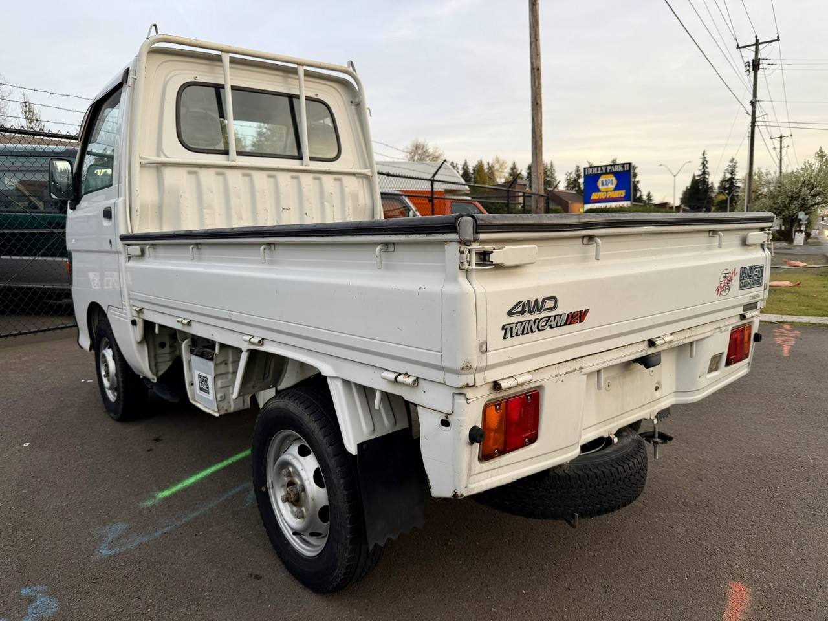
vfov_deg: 56.8
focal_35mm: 24
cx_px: 414
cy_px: 310
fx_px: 574
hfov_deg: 71.6
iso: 64
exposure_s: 1/253
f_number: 1.78
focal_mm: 6.76
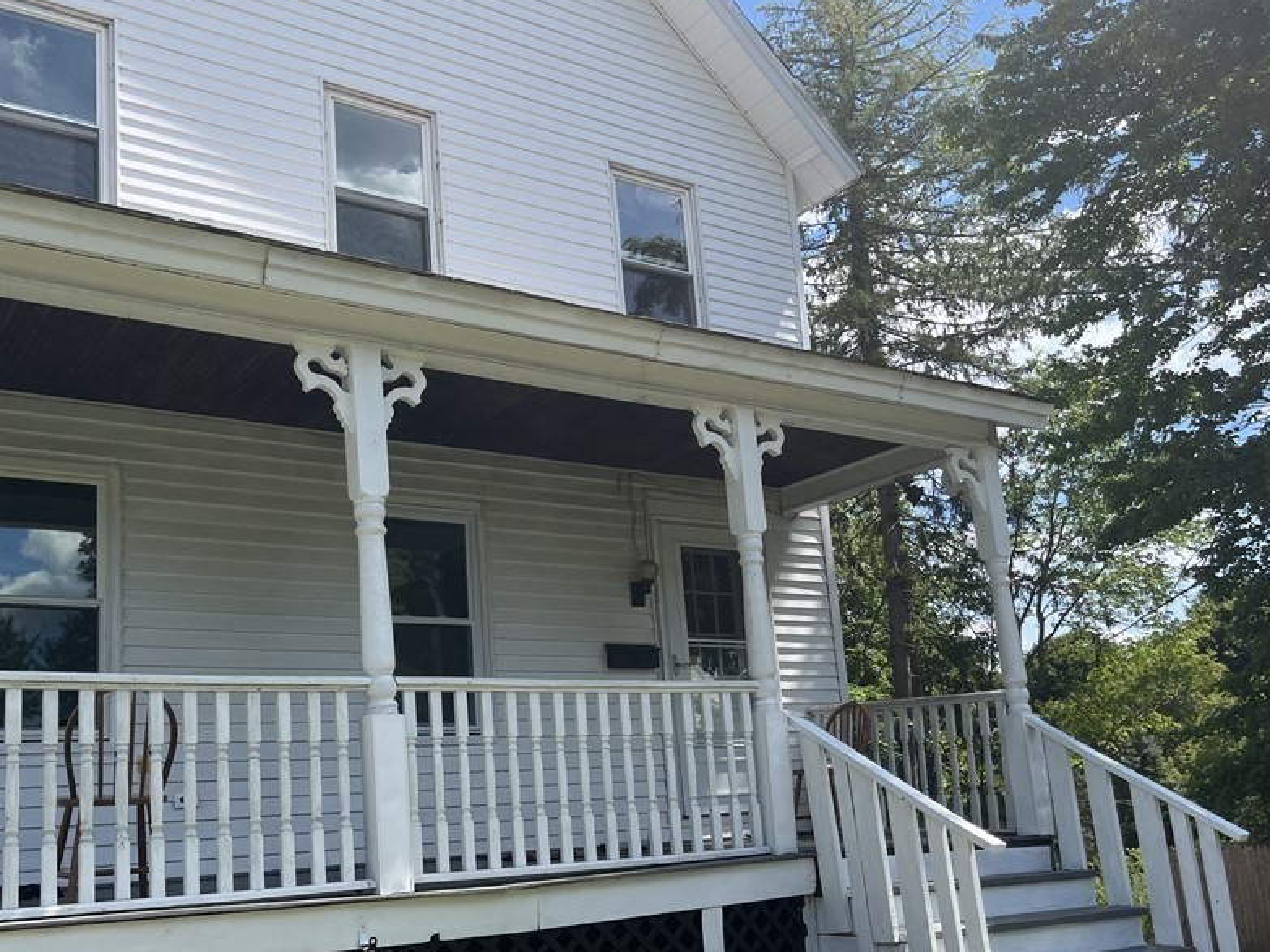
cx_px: 532
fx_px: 1247
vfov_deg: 41.5
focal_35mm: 34
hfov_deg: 53.7
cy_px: 589
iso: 50
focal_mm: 5.1
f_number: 1.6
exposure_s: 1/1923
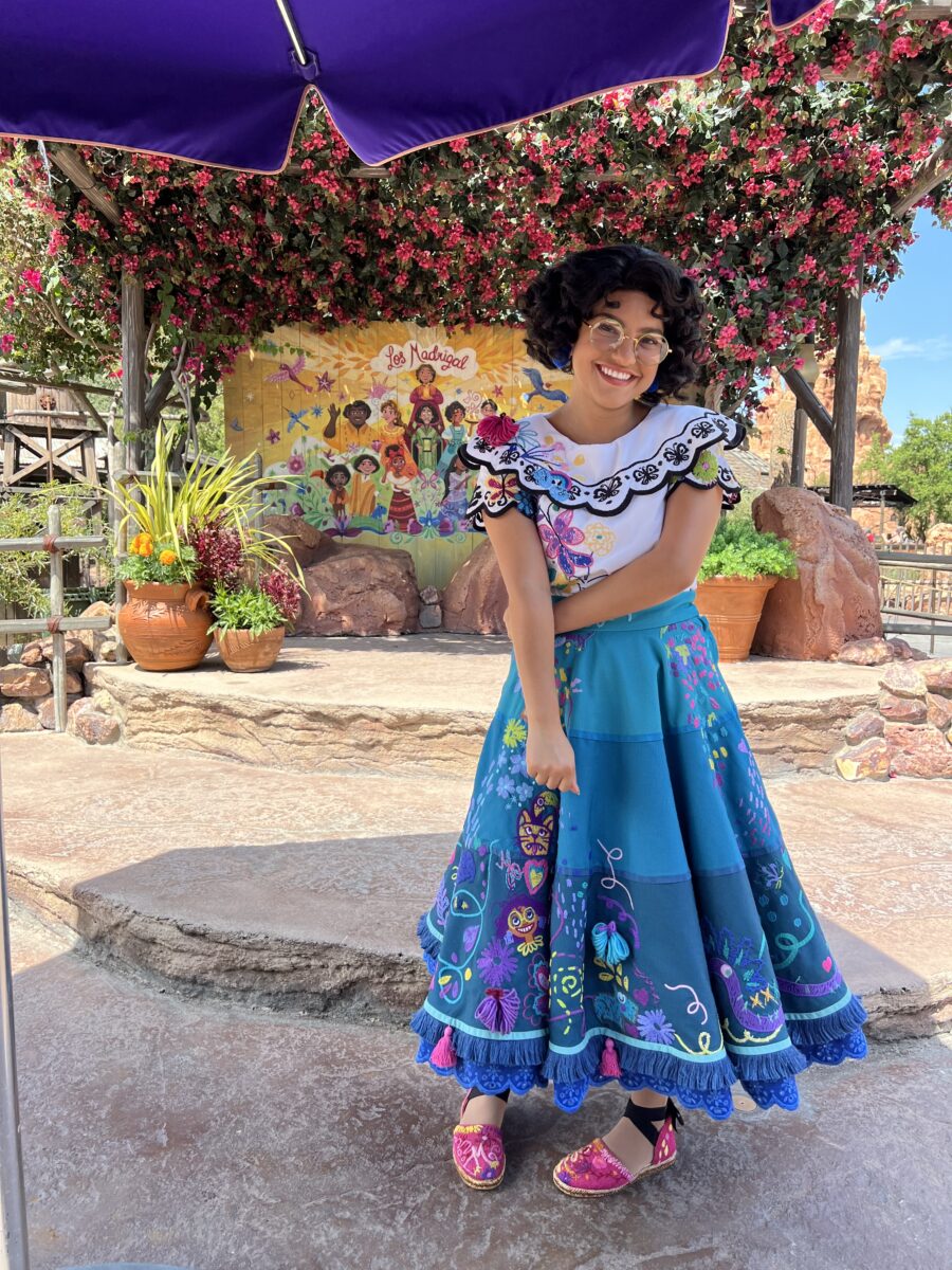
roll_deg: -2.4
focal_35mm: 26
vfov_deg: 67.3
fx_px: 953
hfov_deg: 53.1
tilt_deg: -5.9
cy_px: 635
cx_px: 476
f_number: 1.5
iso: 50
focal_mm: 5.7
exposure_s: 1/791
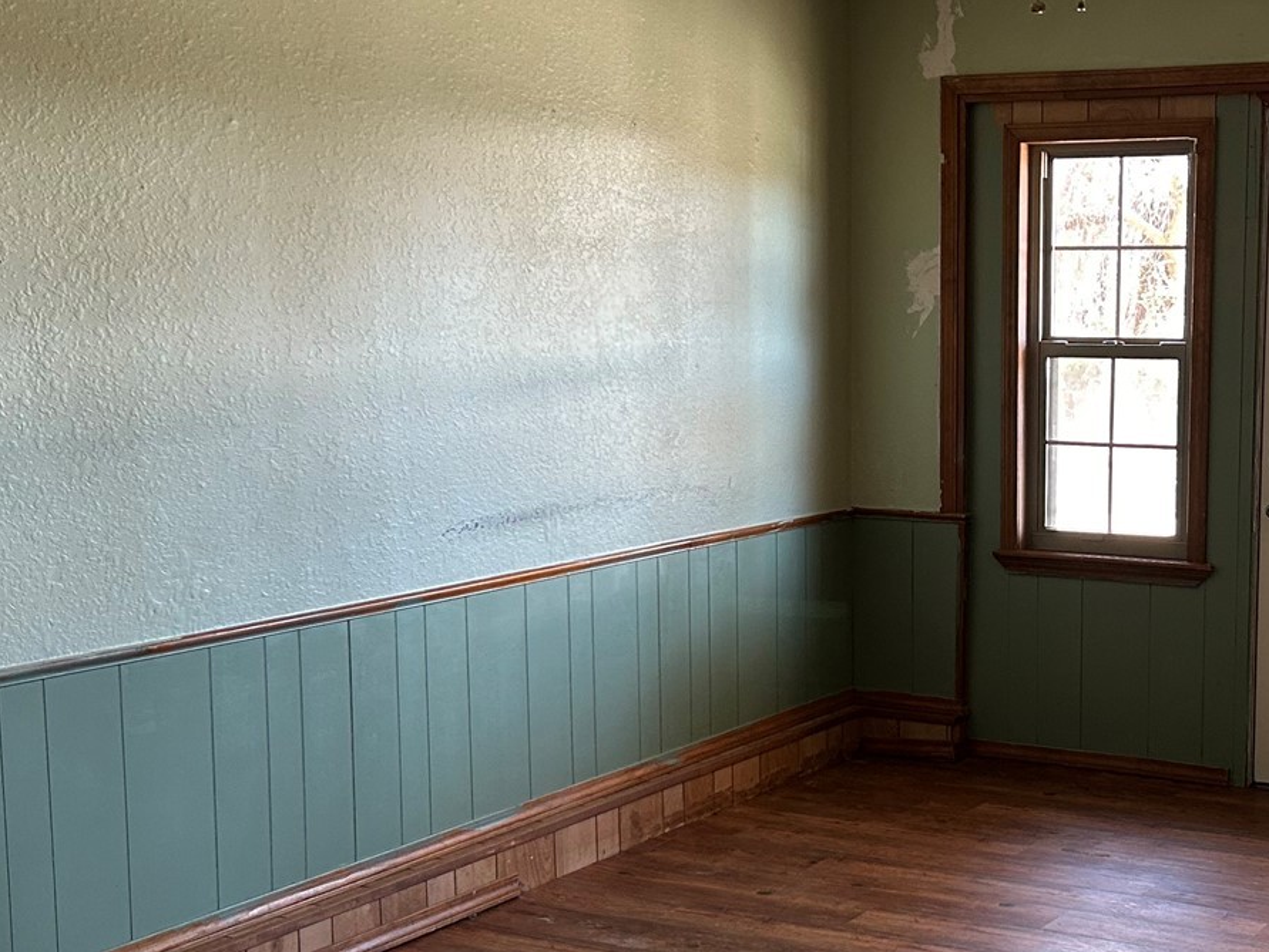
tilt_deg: -7.7
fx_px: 2054
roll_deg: +0.0
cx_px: 977
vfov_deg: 26.0
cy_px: 589
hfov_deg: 33.5
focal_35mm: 56
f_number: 1.5
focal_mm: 5.7
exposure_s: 1/60
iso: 160
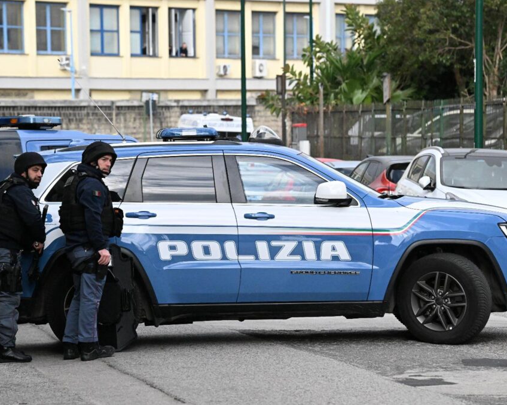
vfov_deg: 7.6
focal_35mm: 204
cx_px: 235
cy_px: 203
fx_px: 3060
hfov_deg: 9.5
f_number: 8
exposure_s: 1/10000
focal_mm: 180
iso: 10000
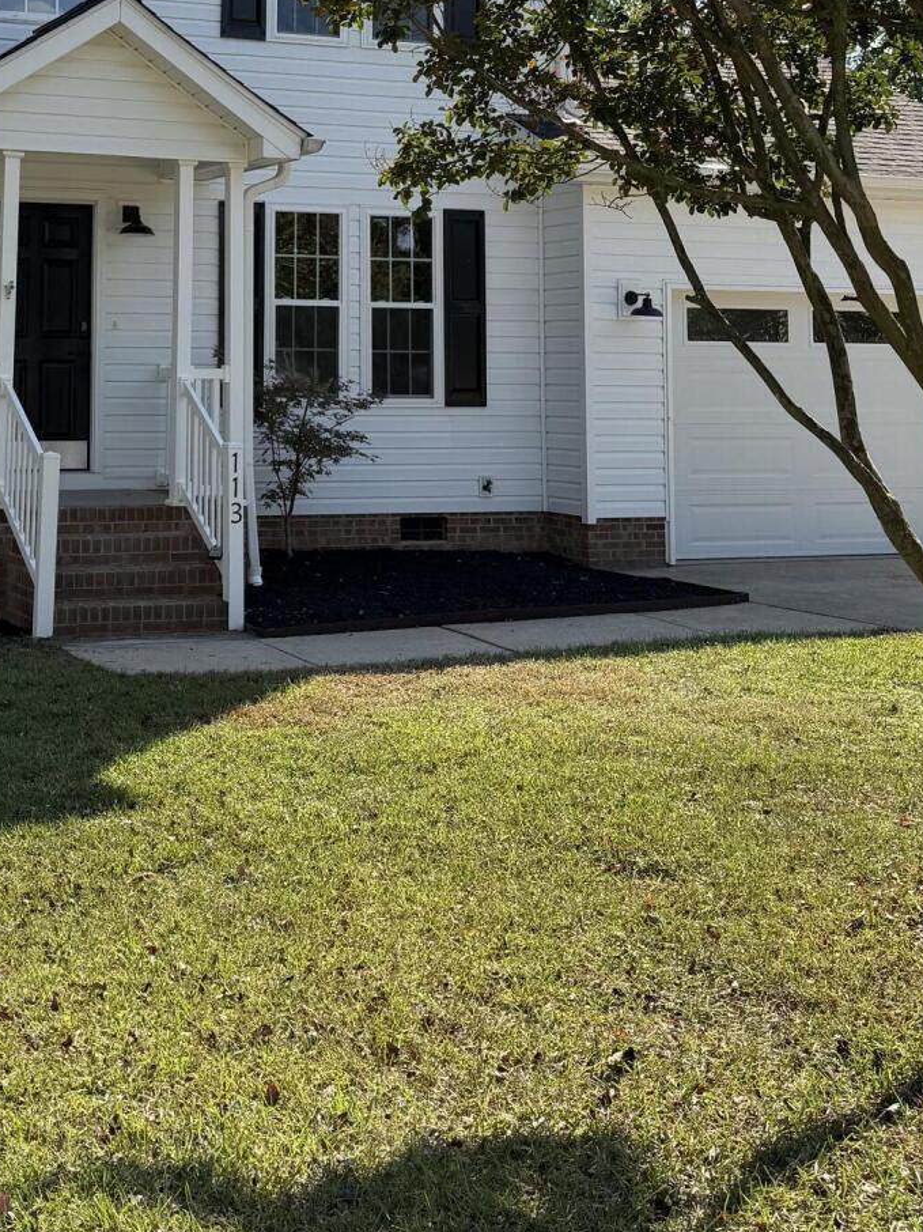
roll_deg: -1.4
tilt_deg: +5.0
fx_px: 1885
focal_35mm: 53
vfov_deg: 34.8
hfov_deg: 26.9
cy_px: 203
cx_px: 174
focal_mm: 6.76
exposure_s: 1/3759
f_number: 1.78
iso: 100
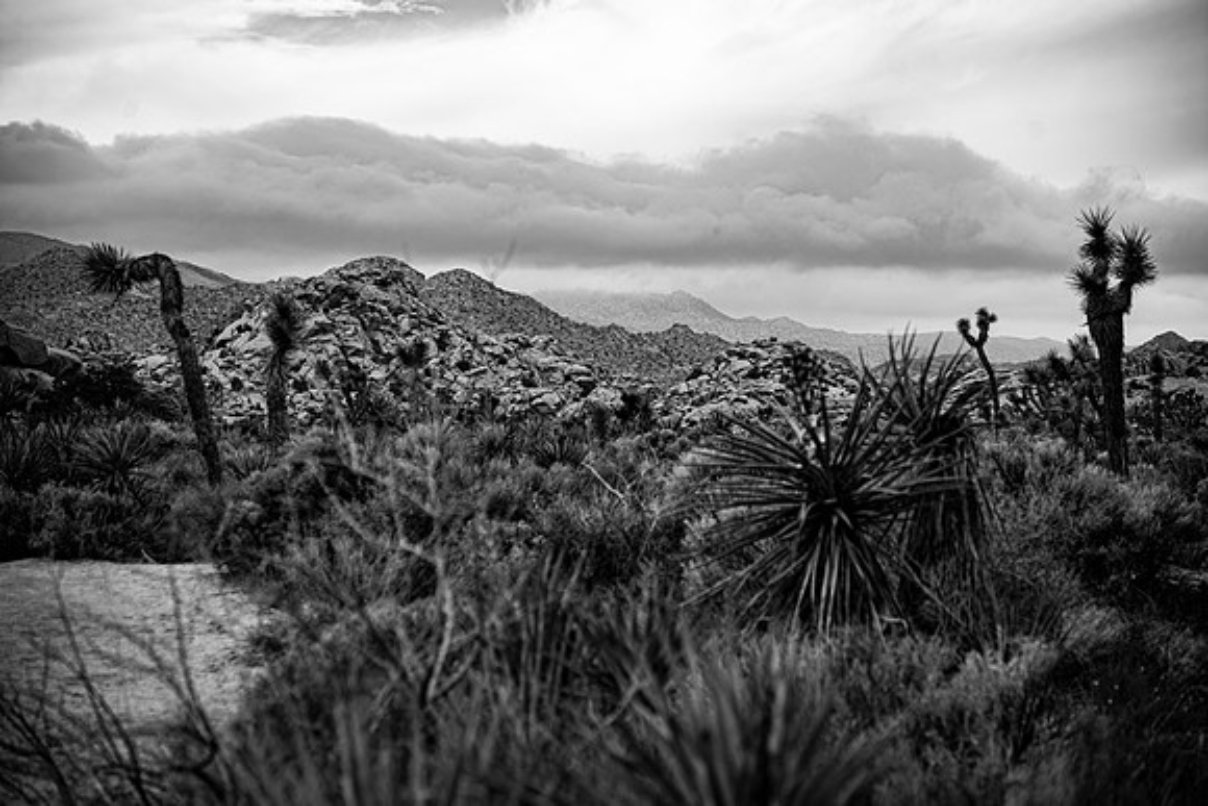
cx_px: 604
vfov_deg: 14.4
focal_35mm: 95
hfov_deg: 21.5
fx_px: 3188
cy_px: 403
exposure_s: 1/1000
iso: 100
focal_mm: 95
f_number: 4
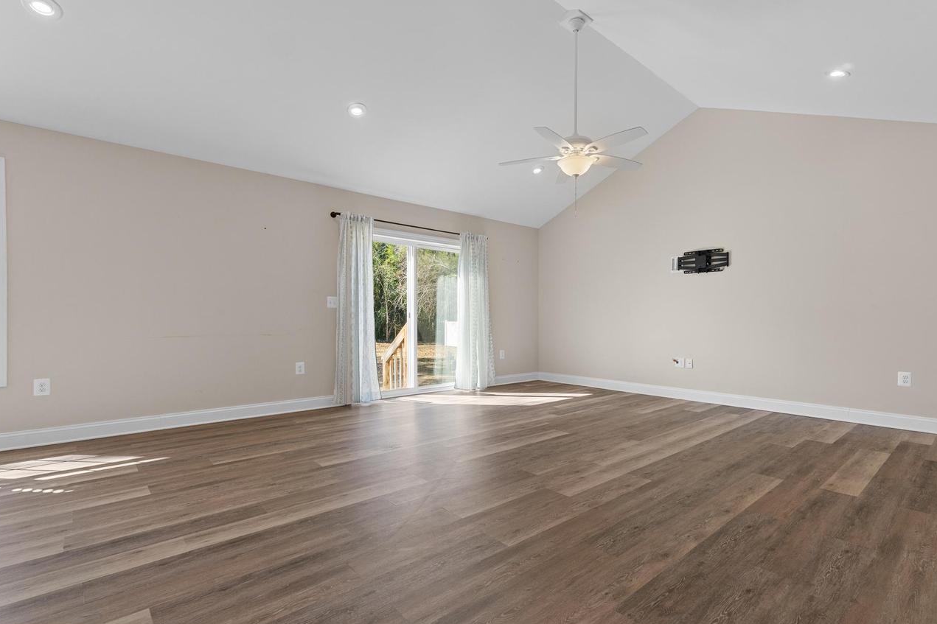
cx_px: 496
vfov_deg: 70.4
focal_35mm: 17
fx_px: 442
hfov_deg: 93.2
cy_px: 312
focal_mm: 10
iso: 200
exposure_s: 1/8
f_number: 6.3
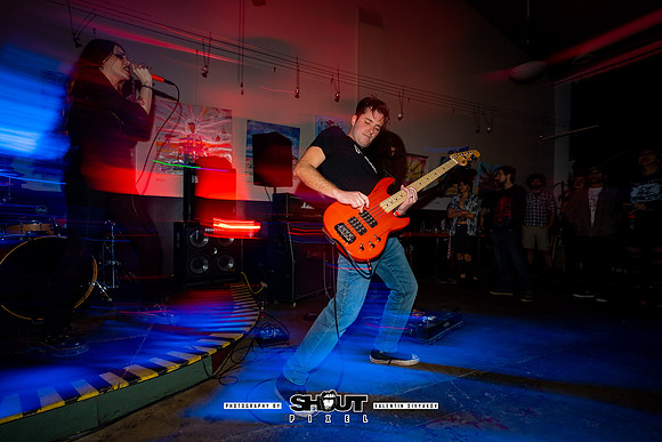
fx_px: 276
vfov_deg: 77.4
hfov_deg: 100.4
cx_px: 331
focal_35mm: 15
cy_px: 221
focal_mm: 14.8
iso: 500
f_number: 2.8
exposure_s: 1/15
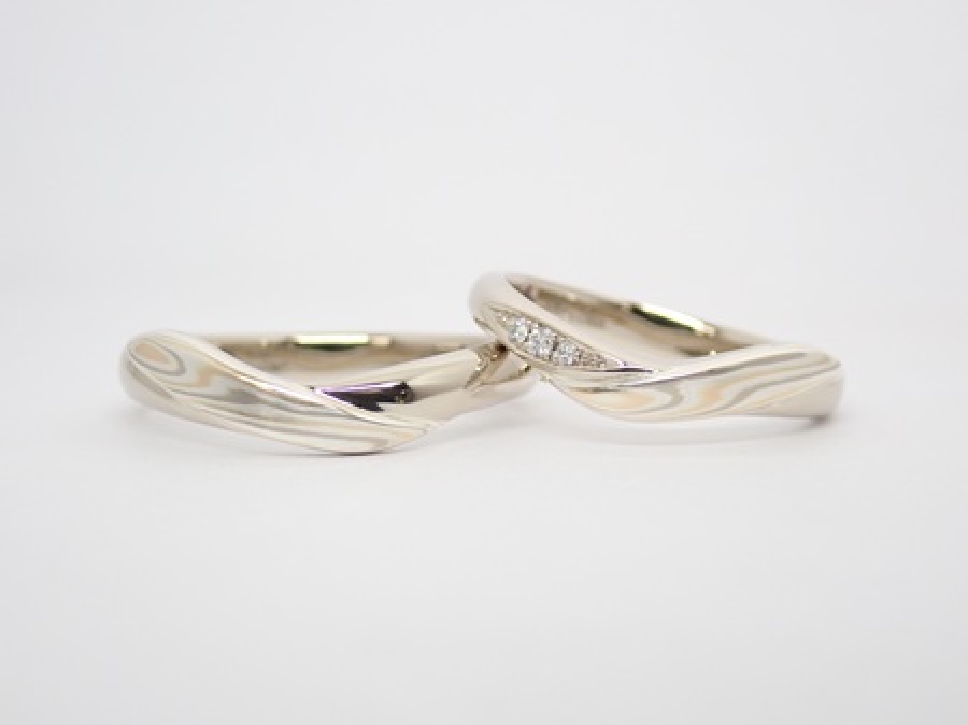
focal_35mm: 77
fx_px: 2152
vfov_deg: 19.1
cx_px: 484
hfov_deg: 25.3
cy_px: 362
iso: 200
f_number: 4.1
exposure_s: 1/100
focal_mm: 13.65
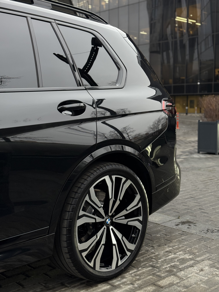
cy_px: 146
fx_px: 405
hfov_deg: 30.3
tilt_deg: -5.3
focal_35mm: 48
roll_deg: +0.5
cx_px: 110
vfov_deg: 39.7
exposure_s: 1/77
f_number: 1.78
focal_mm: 6.76
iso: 160
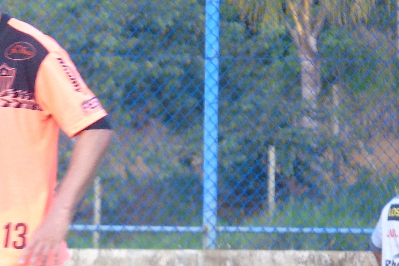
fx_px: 12369
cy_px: 144
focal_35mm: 1116
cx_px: 76
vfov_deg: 1.2
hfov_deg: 1.8
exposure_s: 1/100
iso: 400
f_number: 5.8
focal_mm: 112
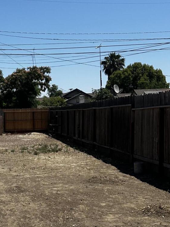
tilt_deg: -5.1
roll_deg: +0.6
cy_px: 157
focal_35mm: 64
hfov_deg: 22.0
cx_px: -3
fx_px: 419
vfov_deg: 30.0
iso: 80
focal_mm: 6.86
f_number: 1.78
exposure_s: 1/5000
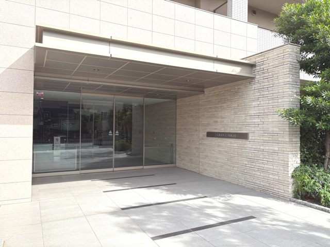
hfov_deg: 67.3
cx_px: 165
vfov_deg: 53.1
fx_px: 248
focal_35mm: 26
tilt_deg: +1.4
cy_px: 124
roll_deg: -0.2
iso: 50
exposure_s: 1/1364
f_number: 1.6
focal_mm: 5.96
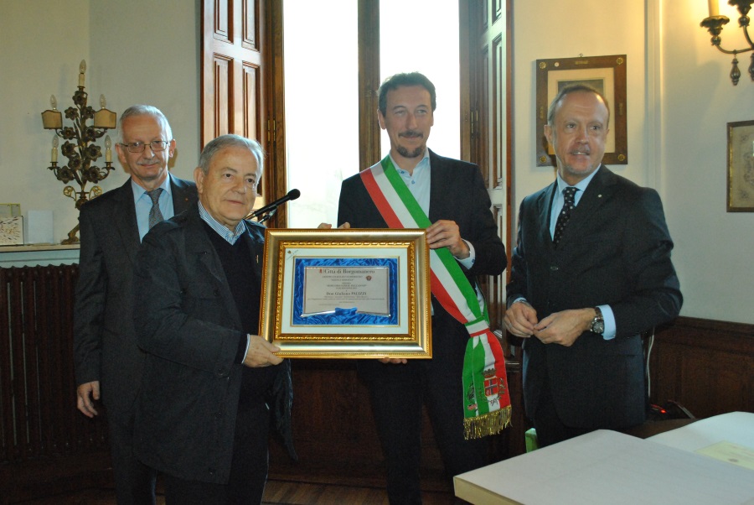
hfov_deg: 57.2
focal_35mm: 33
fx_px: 692
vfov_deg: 40.1
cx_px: 377
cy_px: 252
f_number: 5.6
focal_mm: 22
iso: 1600
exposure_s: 1/60
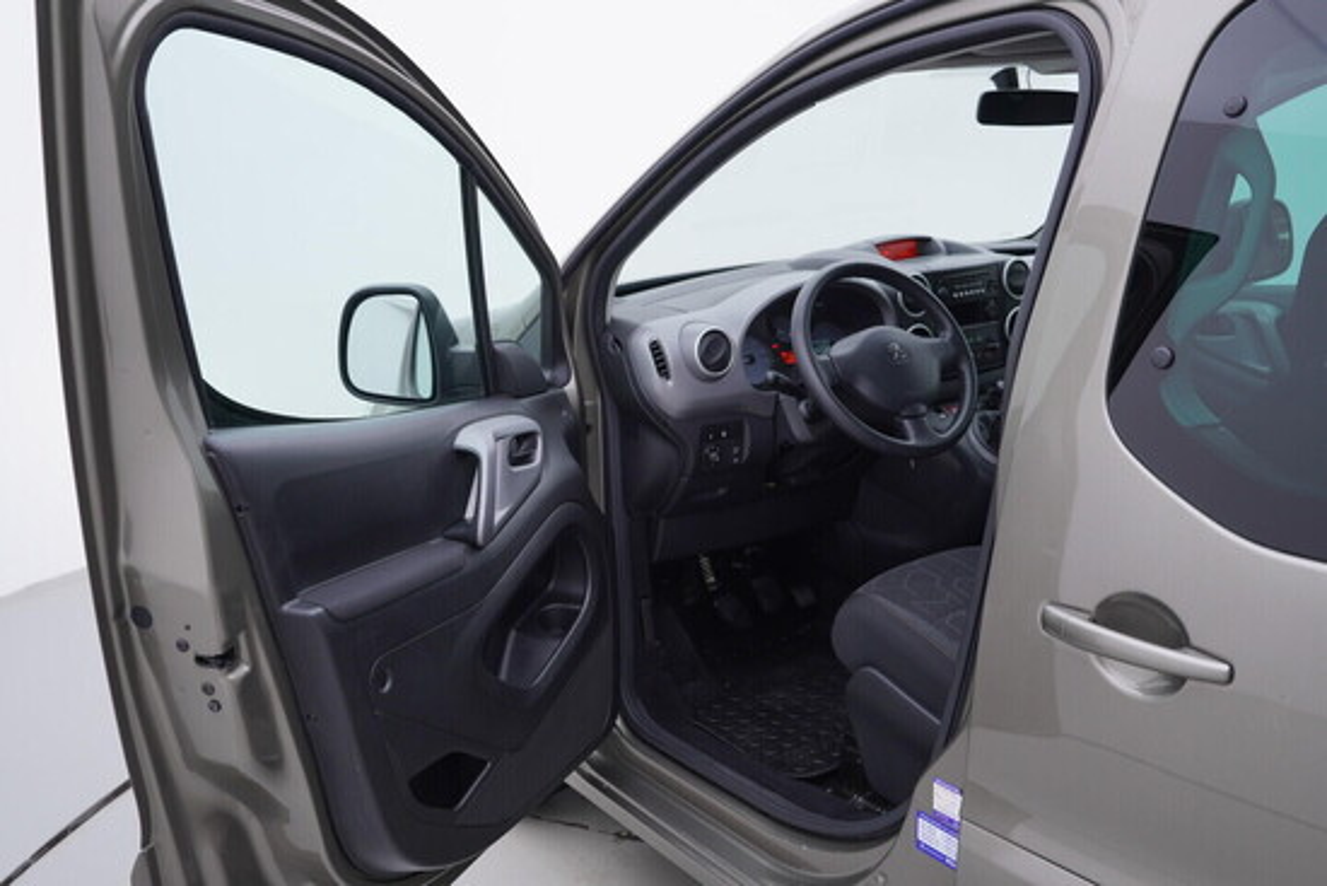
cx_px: 664
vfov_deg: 36.9
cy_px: 443
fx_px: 1327
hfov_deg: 53.1
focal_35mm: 36
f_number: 3.5
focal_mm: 24
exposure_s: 1/60
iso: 125
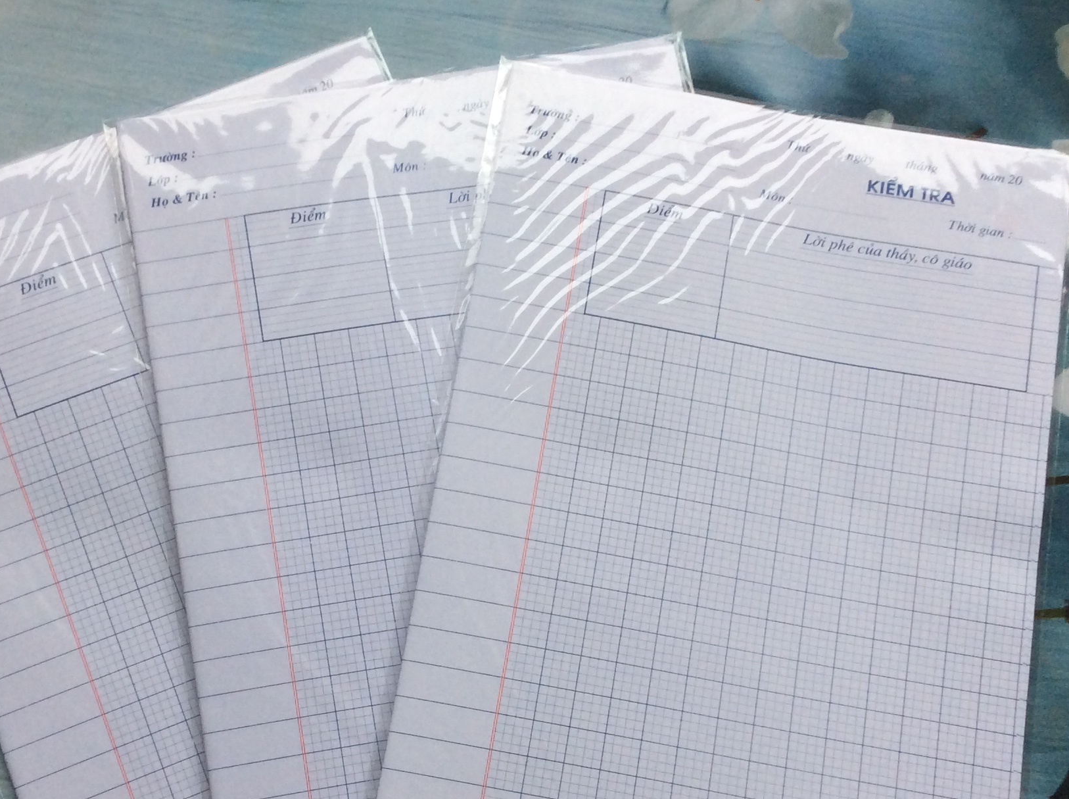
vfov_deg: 28.3
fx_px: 1573
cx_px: 477
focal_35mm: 51
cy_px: 546
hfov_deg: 37.5
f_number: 2.4
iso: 40
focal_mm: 3.3
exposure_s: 1/50
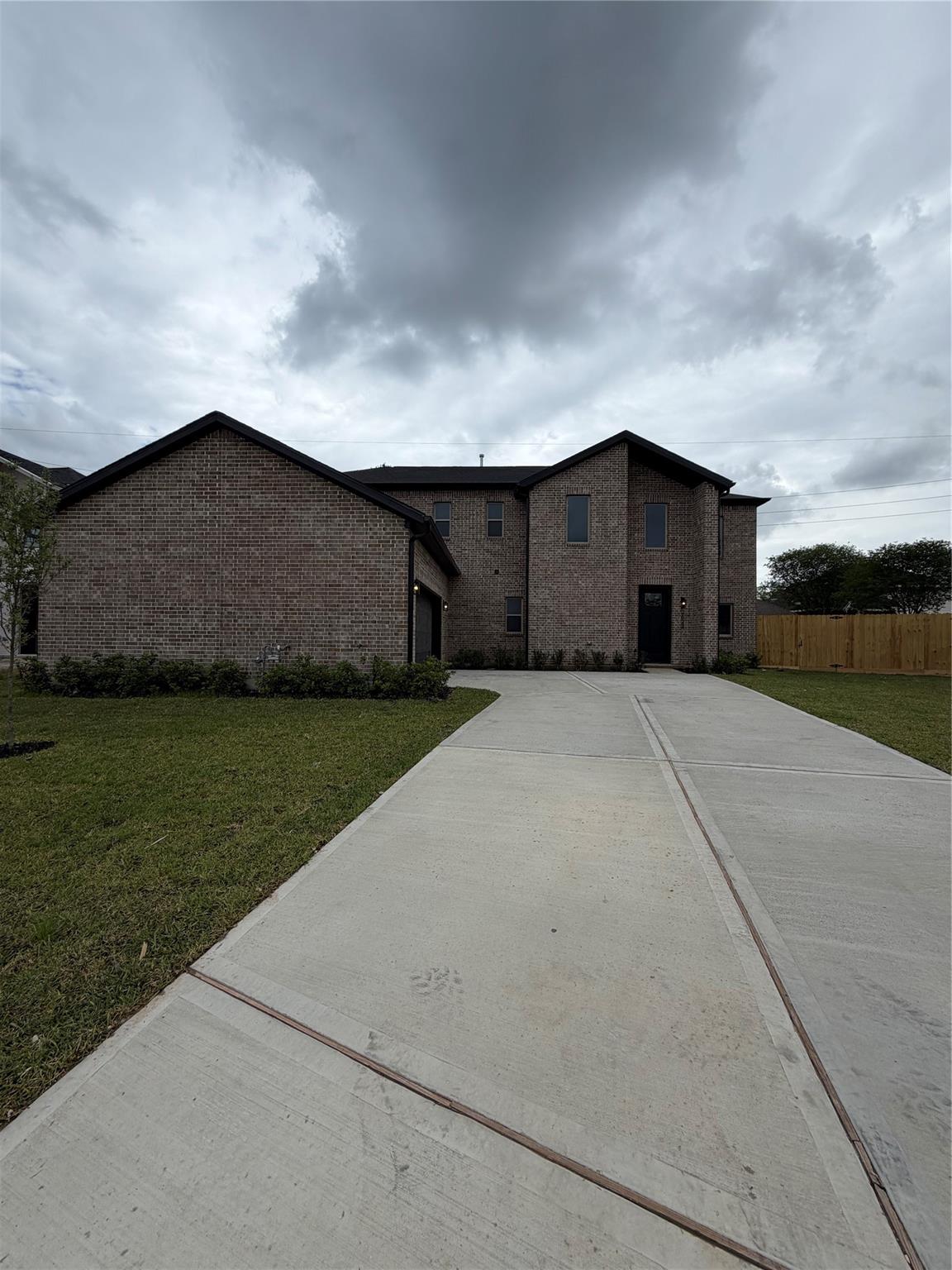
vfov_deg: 102.1
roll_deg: +0.0
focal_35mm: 14
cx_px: 476
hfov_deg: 85.7
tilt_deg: +1.5
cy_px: 635
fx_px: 513
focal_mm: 2.22
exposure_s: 1/1017
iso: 20
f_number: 2.2
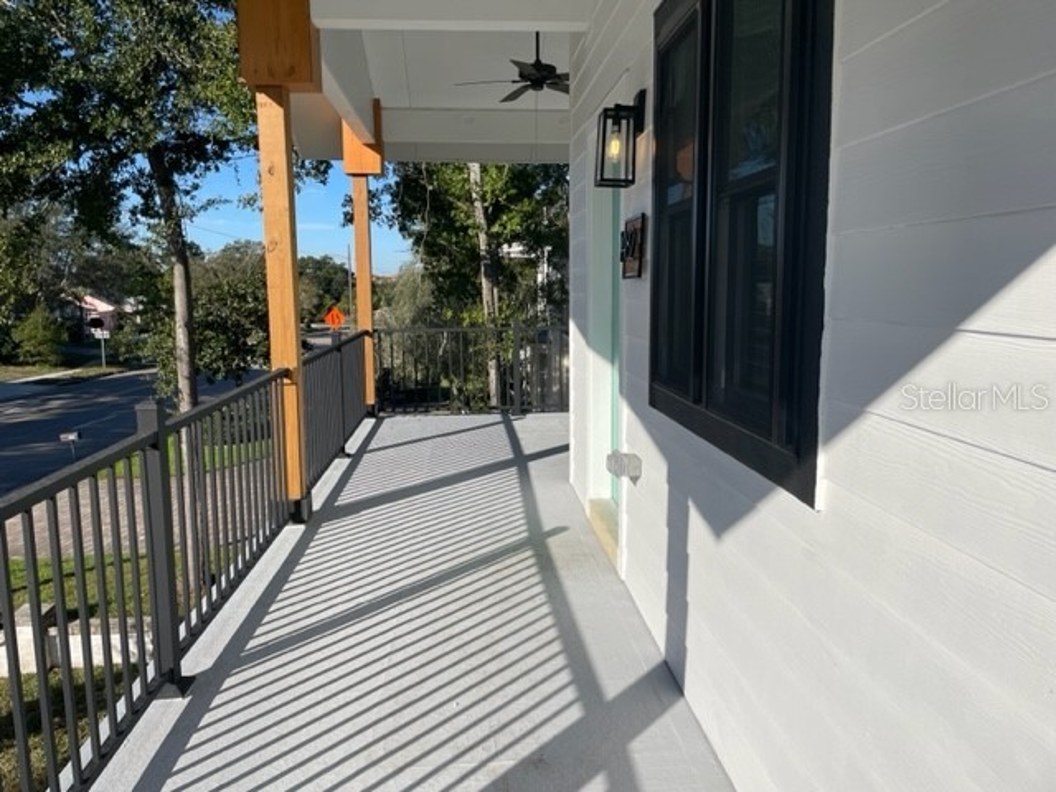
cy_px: 396
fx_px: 793
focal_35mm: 26
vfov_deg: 53.1
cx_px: 528
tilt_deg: -8.2
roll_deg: +0.7
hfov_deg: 67.3
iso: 32
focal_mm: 4.2
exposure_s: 1/5291
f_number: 1.6
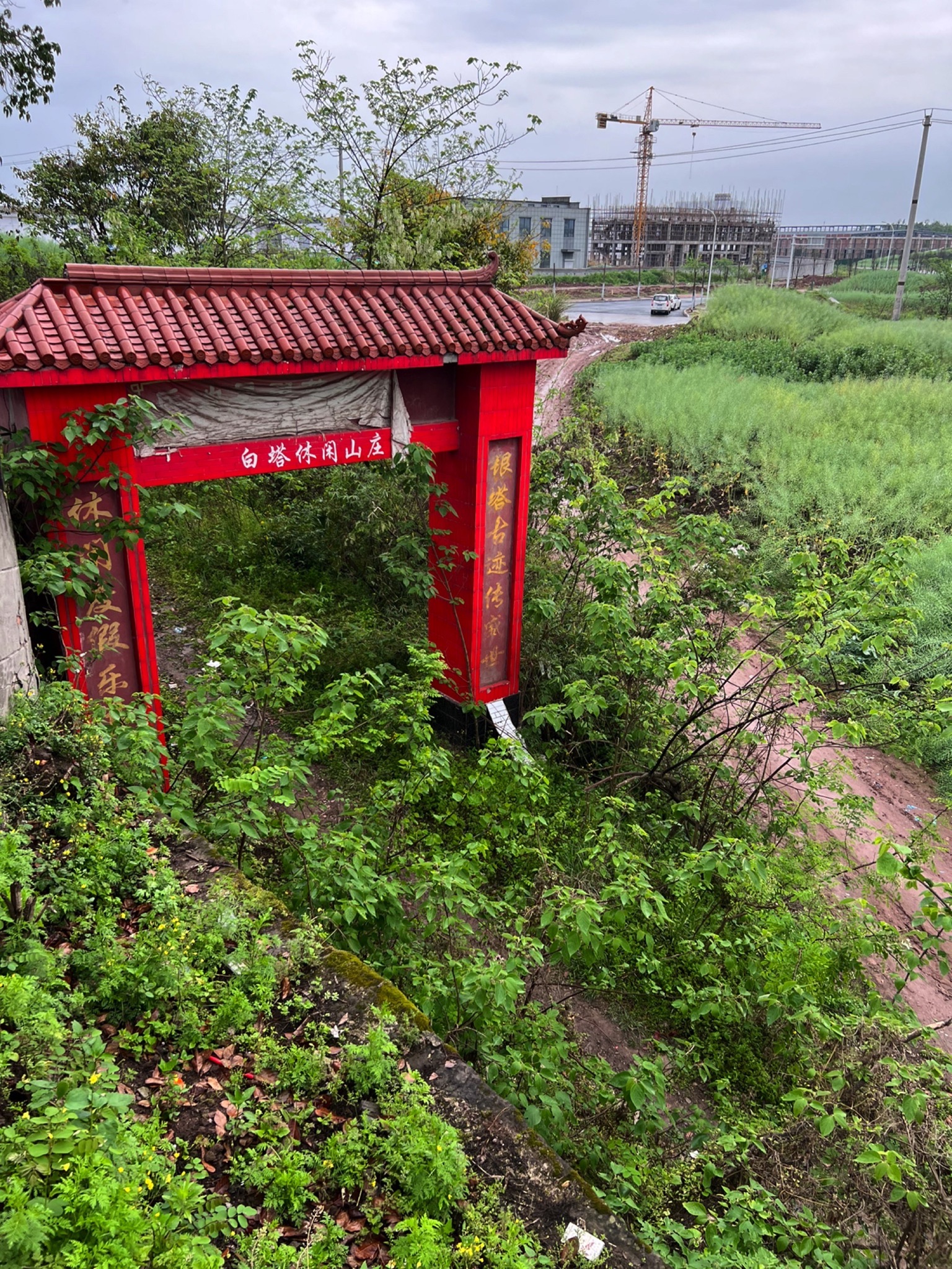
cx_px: 476
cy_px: 634
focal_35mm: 26
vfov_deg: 67.3
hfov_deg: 53.1
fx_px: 953
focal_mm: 5.7
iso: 50
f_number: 1.5
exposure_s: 1/121
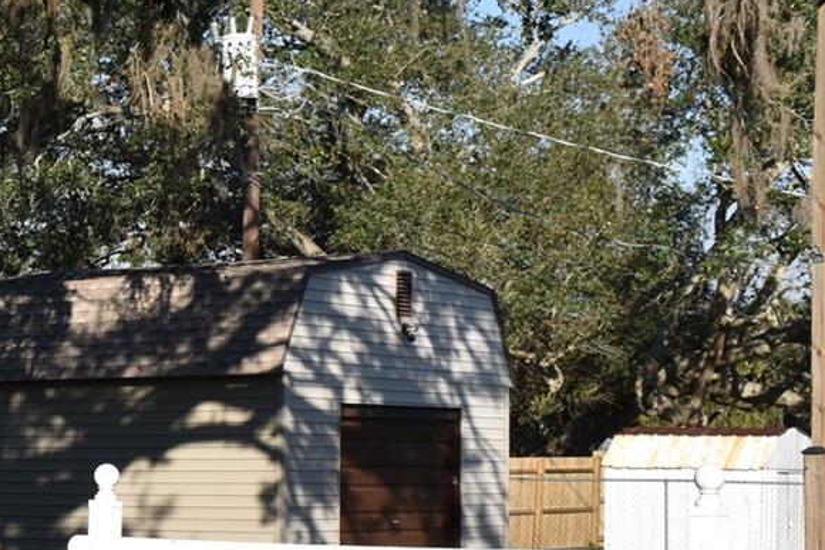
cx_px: -117
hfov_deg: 18.9
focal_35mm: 103
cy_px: 365
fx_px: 2370
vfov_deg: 13.2
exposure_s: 1/250
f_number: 8
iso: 100
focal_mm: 25
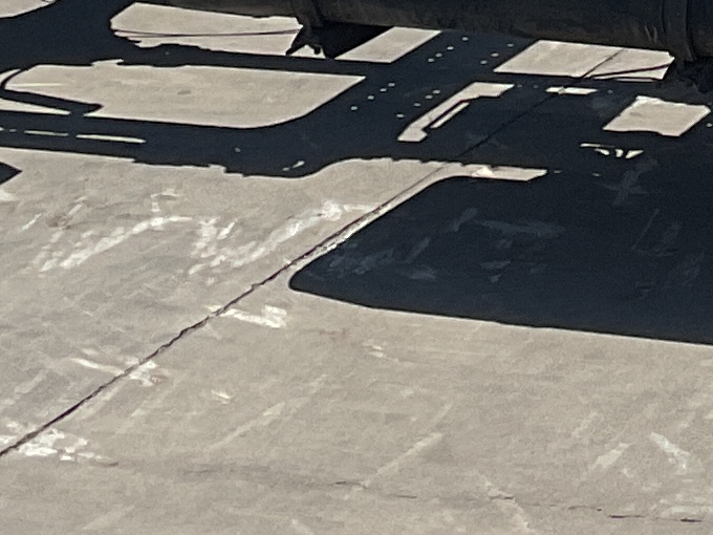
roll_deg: +0.8
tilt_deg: -6.7
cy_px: -550
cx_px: 840
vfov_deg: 8.2
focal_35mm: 172
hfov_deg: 11.3
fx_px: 3543
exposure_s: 1/3322
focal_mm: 3
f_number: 1.8
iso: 16
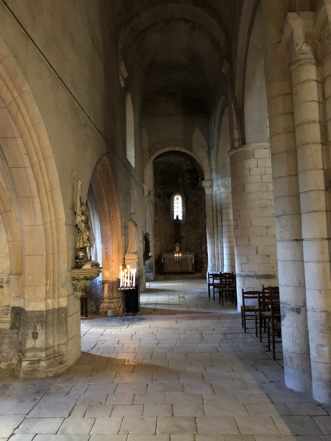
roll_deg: +0.7
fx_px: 357
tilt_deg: +5.7
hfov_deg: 49.7
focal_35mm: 28
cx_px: 166
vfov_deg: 63.4
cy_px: 220
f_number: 1.8
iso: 125
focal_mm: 4
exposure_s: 1/4
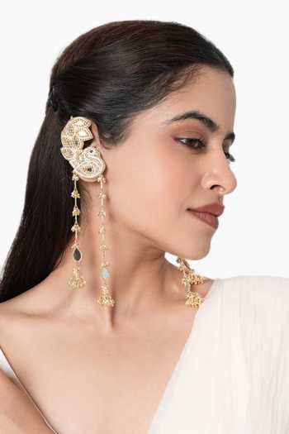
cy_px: 217
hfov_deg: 37.9
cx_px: 144
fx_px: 421
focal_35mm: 35
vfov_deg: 54.4
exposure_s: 1/125
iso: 125
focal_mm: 35
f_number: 9.5
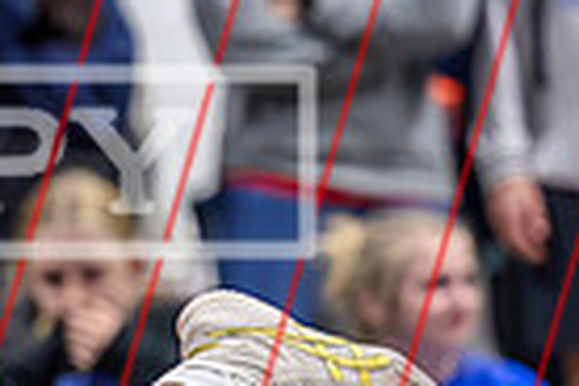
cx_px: -311
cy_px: 229
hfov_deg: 3.7
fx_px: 8845
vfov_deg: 2.5
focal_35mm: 550
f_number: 2.8
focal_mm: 92
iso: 4000
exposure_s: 1/1000
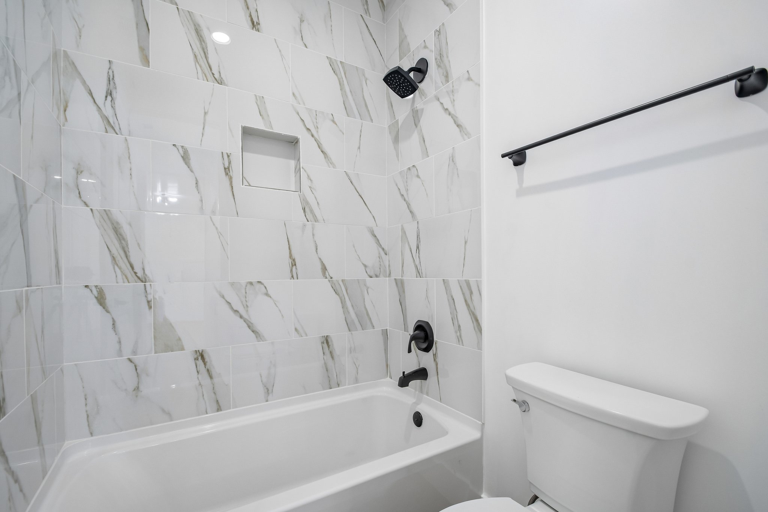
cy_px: 256
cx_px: 384
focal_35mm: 15
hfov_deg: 100.4
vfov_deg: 77.3
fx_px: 320
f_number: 8
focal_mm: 10
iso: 400
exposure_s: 1/20
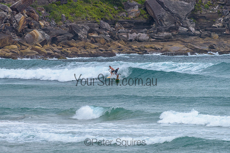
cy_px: 74
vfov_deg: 2.2
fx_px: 3918
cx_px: 112
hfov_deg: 3.4
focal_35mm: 613
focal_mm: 500
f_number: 5.6
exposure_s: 1/2000
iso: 320
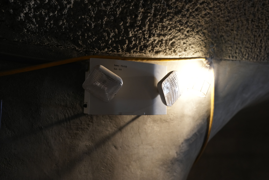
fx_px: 262
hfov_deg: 54.4
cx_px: 134
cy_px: 90
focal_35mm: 35
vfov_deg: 37.9
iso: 1600
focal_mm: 35
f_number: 2.8
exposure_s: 1/40
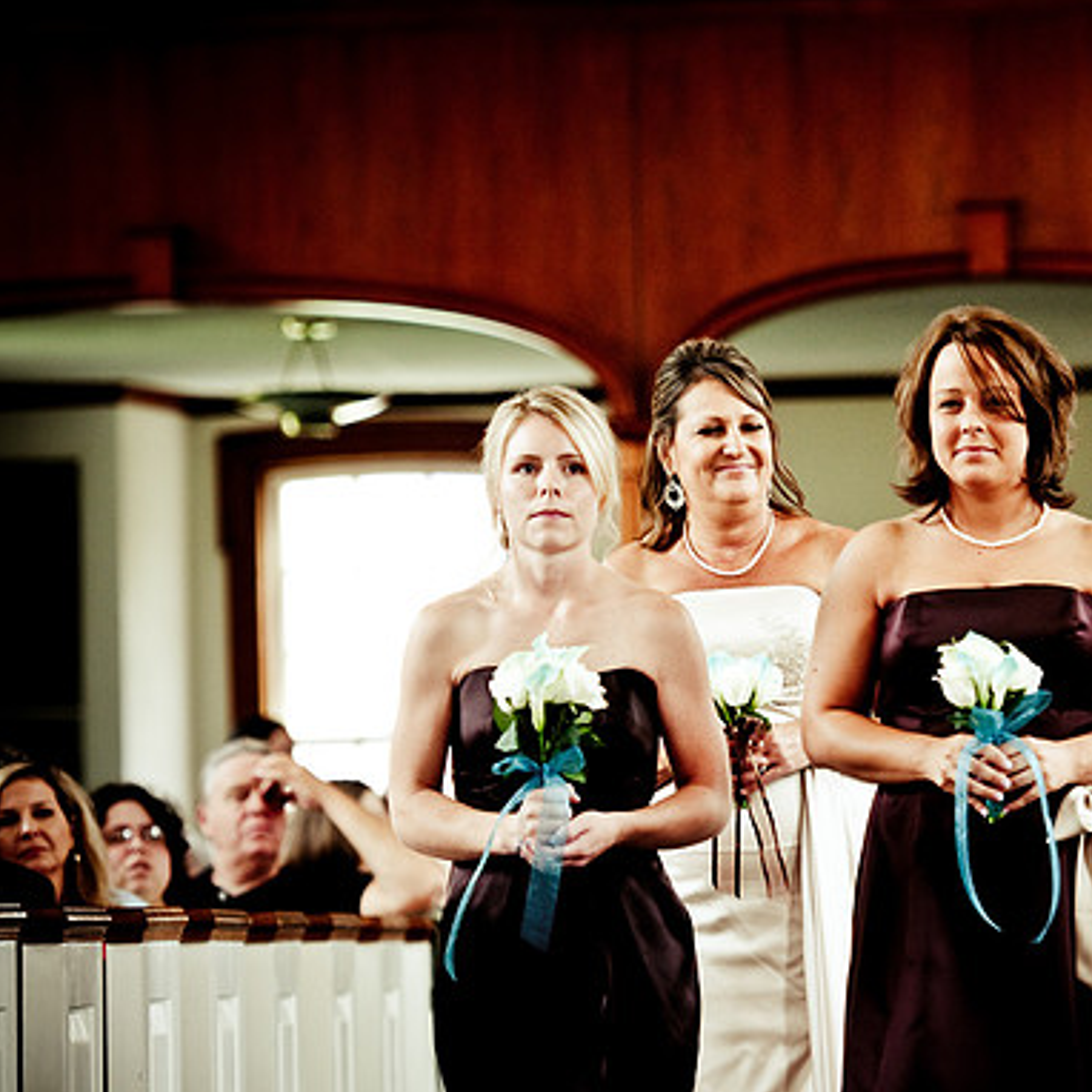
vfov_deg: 6.7
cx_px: 778
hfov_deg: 6.7
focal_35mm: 261
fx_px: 9302
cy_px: 545
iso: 200
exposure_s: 1/50
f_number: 2.8
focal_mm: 135
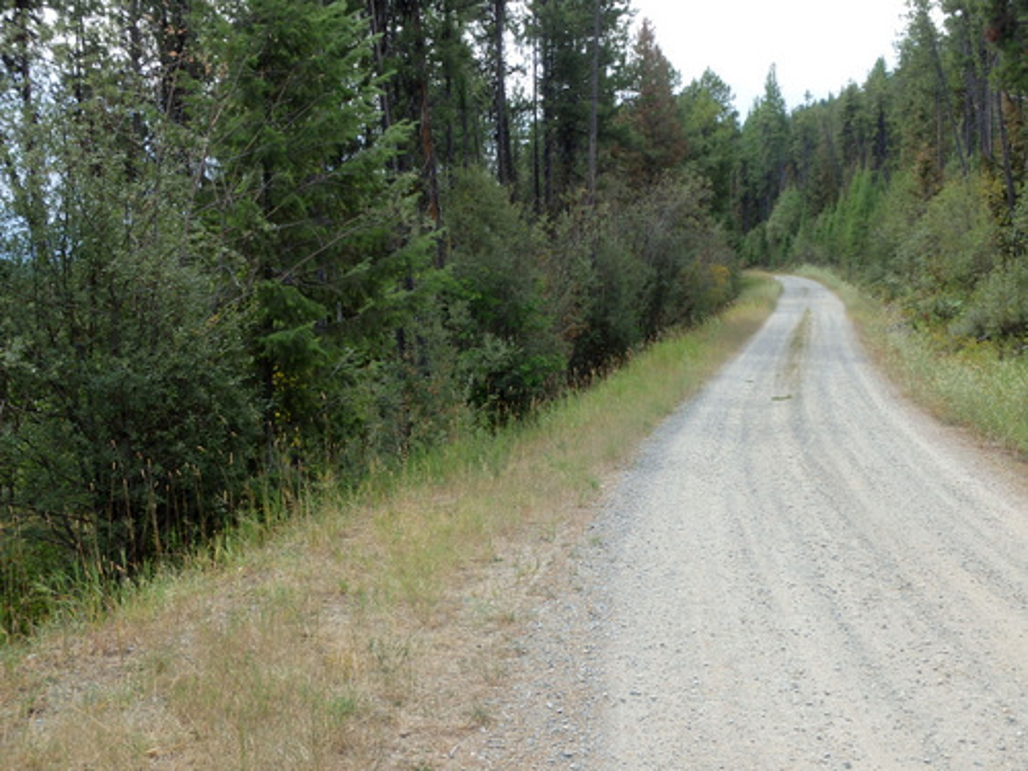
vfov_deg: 33.6
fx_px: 1277
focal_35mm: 43
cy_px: 386
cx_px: 514
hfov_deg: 43.9
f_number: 4.8
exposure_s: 1/160
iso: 125
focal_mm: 7.7
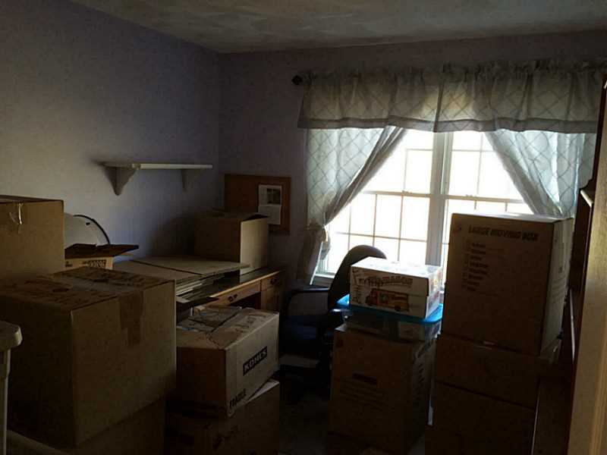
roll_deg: -1.4
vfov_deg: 48.2
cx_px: 304
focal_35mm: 29
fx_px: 509
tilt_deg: -9.5
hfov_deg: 61.7
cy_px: 228
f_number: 2.2
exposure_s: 1/30
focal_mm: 4.15
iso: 50
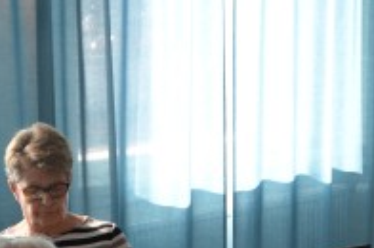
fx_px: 1421
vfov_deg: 9.8
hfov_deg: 14.9
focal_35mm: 137
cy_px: 293
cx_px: 59
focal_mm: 26
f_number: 5
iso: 400
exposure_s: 1/100
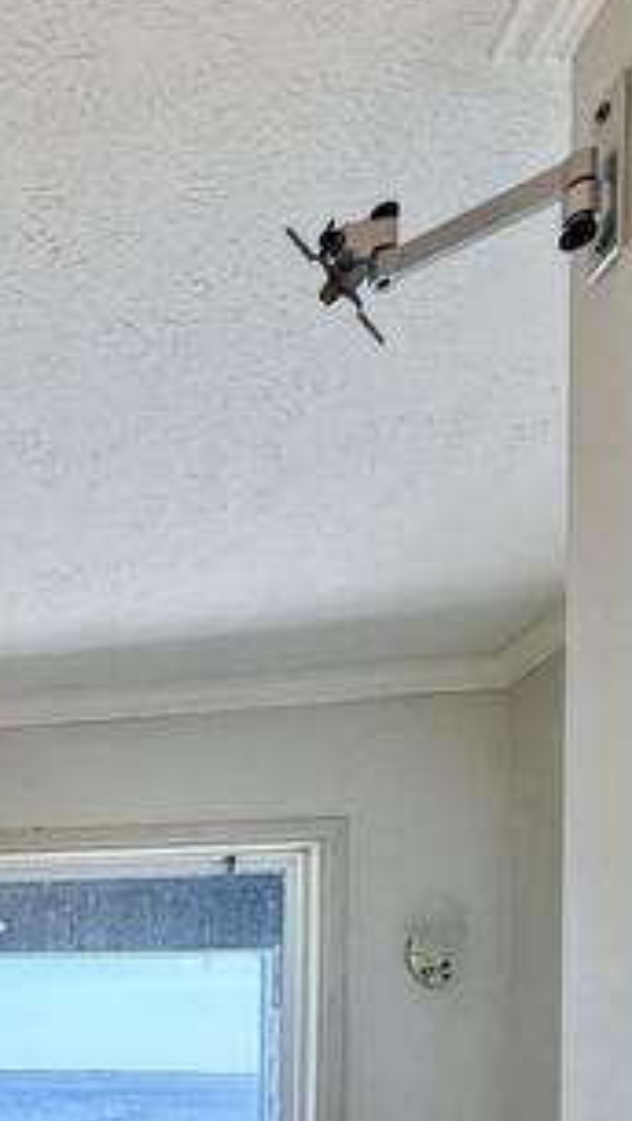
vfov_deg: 50.7
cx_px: -213
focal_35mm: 32
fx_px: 952
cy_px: 1092
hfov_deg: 29.0
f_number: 2.2
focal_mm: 2.22
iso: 80
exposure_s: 1/120
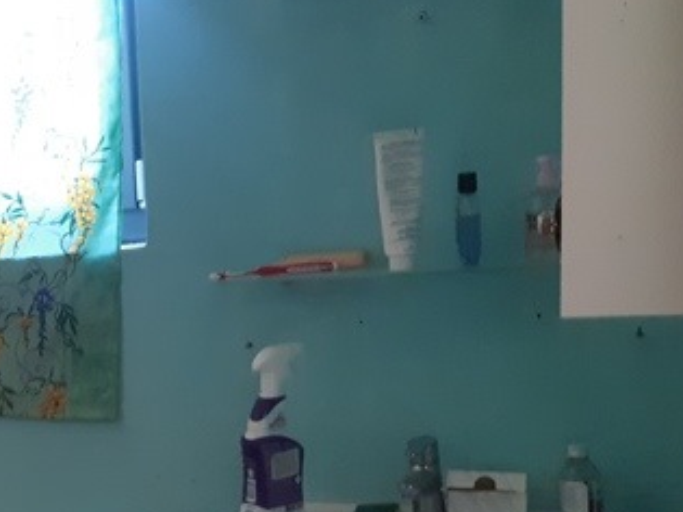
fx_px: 1302
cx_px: -83
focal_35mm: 66
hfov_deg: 26.8
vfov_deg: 21.7
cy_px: 464
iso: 250
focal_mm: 3.93
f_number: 1.7
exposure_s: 1/50
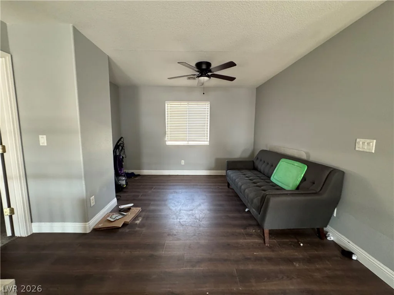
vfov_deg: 85.7
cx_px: 197
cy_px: 148
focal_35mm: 14
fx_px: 159
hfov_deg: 102.1
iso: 320
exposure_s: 1/68
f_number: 2.2
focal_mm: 2.22
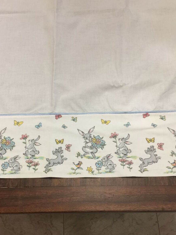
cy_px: 130
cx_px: 79
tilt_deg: -68.5
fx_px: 224
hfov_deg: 42.9
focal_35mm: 33
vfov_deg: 55.2
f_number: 2.2
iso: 100
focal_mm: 4.15
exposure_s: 1/17
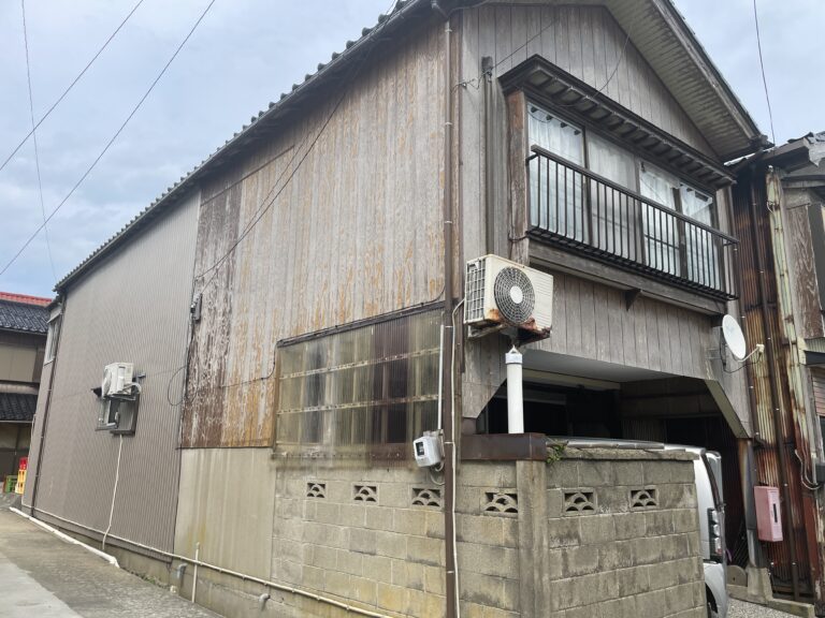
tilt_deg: +14.9
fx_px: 620
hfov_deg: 67.3
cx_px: 412
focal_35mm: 26
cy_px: 309
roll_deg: -0.6
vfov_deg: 53.1
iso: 32
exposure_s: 1/2304
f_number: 1.6
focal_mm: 4.2
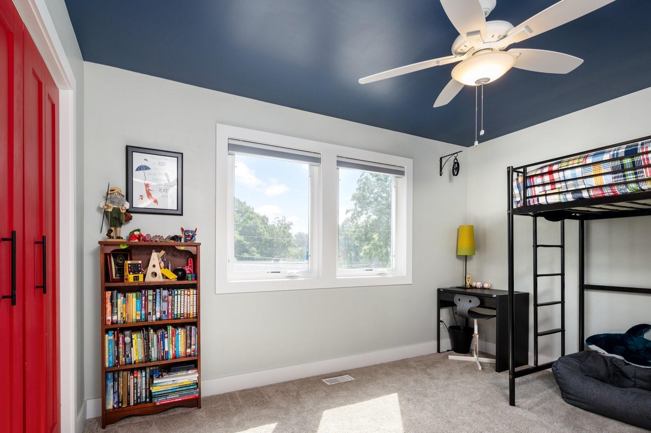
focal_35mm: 18
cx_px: 318
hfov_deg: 90.0
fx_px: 325
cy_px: 258
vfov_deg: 66.7
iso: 800
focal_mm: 15
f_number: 8
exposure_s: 1/15
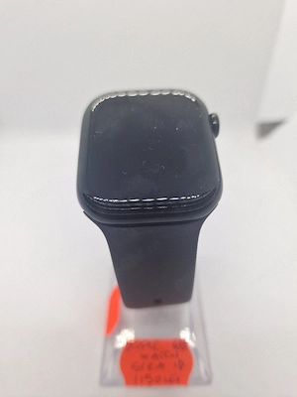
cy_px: 198
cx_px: 148
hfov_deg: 58.9
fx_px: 263
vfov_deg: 73.9
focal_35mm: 23
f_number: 1.8
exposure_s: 1/182
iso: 50
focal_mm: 6.4
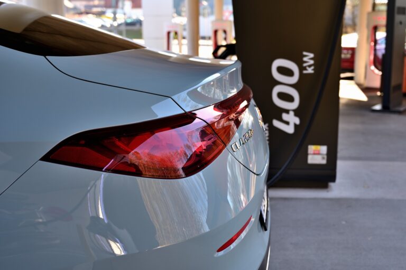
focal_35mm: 44
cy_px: 135
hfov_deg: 44.5
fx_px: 496
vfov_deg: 30.5
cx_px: 203
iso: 100
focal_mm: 44
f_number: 4
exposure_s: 1/80
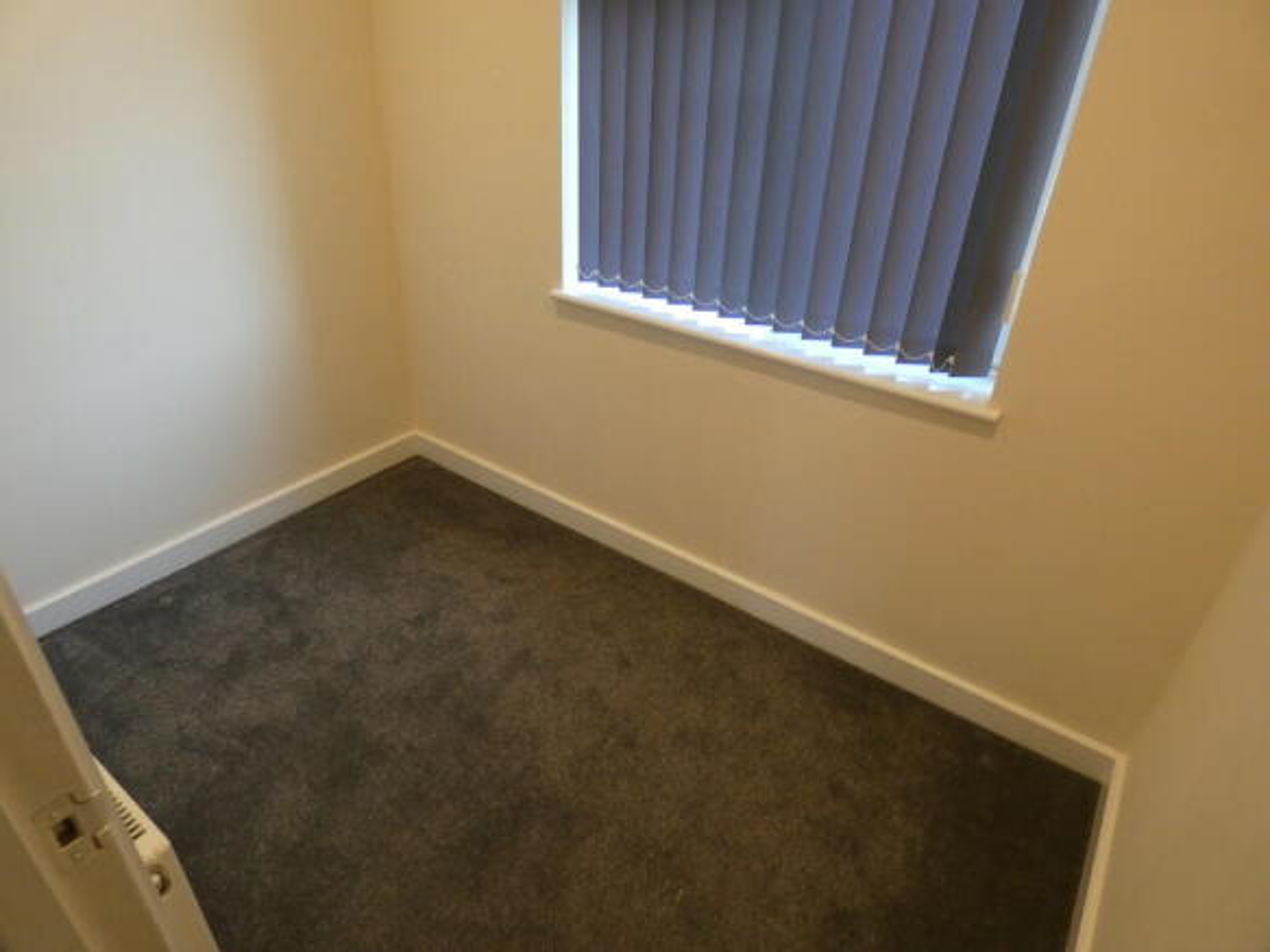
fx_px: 734
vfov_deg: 66.0
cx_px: 635
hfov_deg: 81.8
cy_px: 476
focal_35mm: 20
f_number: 2.8
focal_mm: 3.6
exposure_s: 1/60
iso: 320
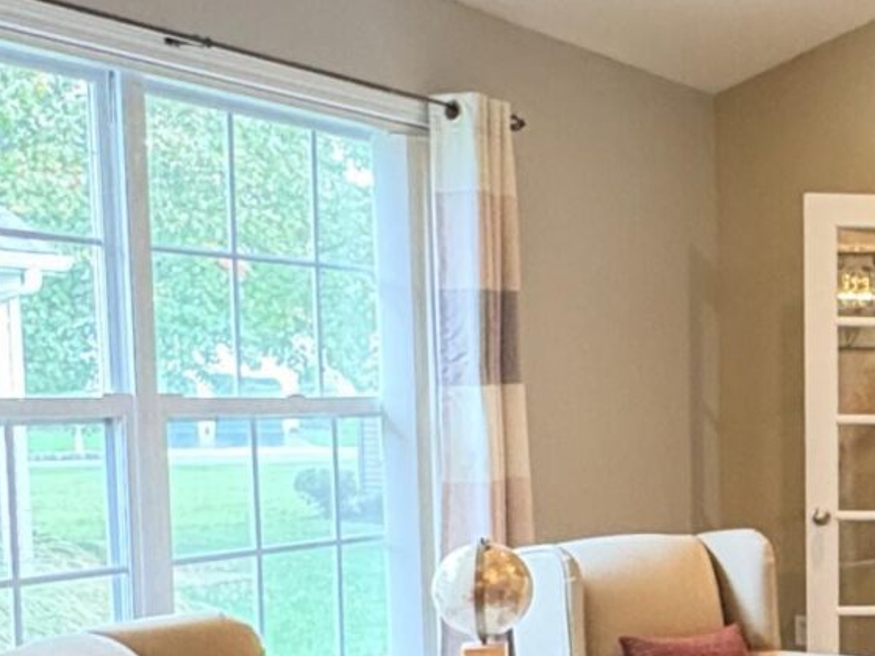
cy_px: 534
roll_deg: -0.7
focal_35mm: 64
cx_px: 1180
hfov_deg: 25.4
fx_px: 1618
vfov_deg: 22.6
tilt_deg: -5.8
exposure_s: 1/60
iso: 640
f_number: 2.2
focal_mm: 2.22
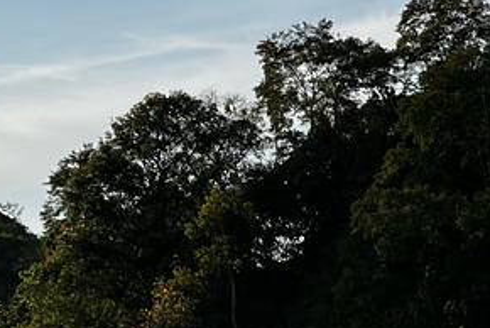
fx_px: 2030
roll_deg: -0.3
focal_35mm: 149
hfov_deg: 13.8
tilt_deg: +1.7
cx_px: 277
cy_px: 325
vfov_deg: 9.2
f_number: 1.5
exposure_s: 1/6993
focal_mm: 5.7
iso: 50
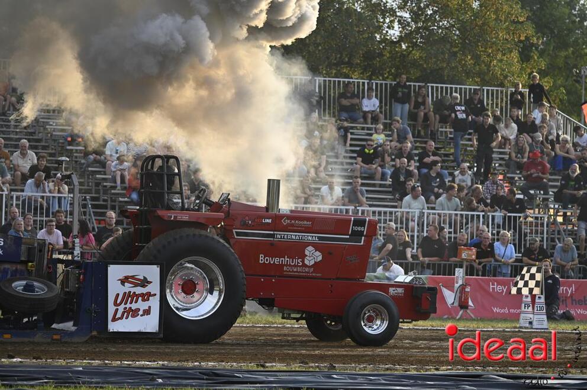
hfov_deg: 10.8
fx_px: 3094
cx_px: 294
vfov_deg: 7.2
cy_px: 195
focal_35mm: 190
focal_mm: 190
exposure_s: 1/500
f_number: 5
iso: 320
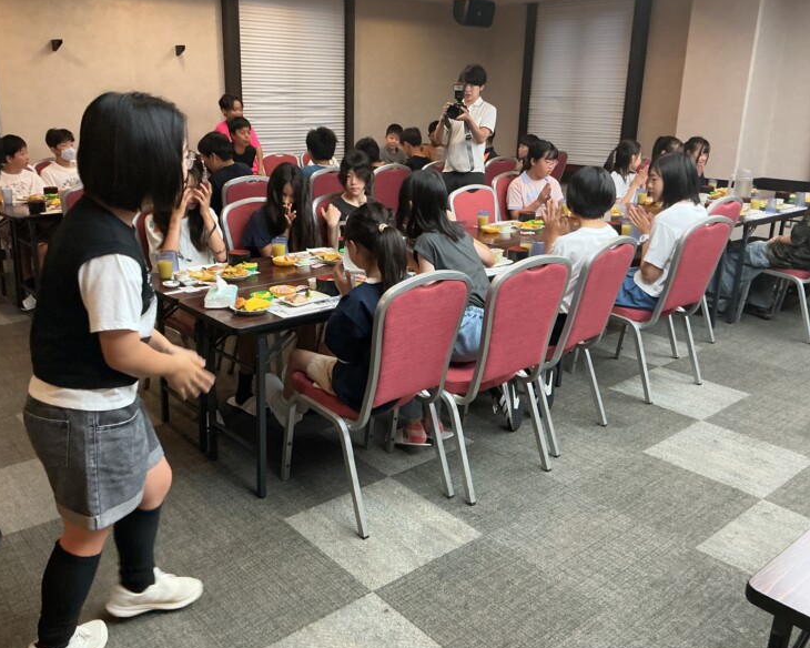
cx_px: 367
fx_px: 743
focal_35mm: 31
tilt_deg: -15.4
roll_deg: -1.9
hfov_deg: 57.1
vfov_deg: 47.1
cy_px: 322
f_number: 1.8
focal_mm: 3
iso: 160
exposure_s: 1/60
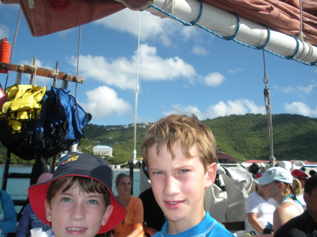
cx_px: 158
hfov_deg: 51.4
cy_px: 118
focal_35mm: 36
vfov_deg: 39.7
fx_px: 330
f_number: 3.5
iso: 64
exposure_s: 1/629
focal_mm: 6.3
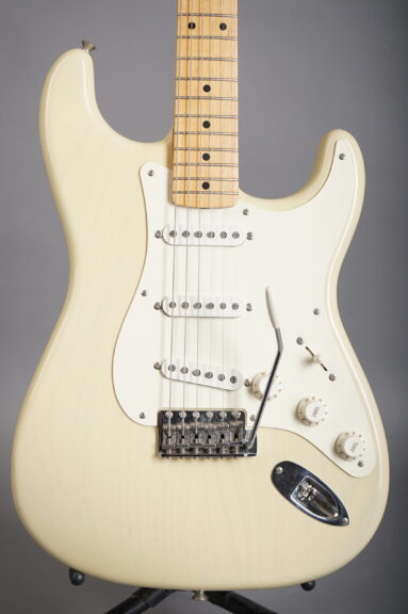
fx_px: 1192
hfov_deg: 19.4
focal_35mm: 70
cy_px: 307
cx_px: 204
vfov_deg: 28.9
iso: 160
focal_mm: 70
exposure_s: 1/160
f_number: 8
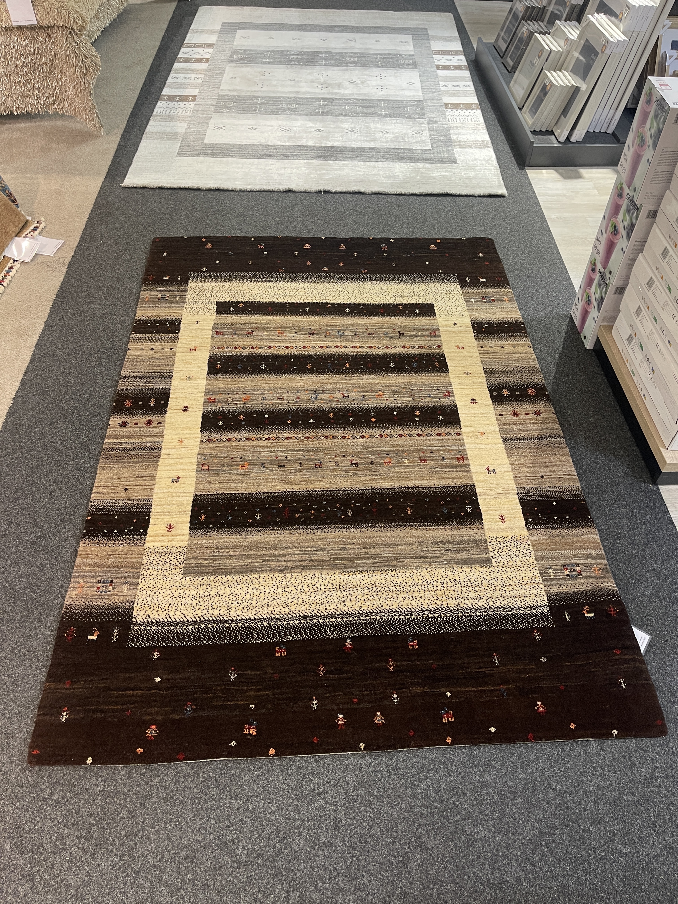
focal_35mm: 25
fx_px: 653
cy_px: 452
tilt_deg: -48.8
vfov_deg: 69.4
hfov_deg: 54.9
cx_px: 339
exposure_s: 1/50
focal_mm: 5.1
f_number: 1.6
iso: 160
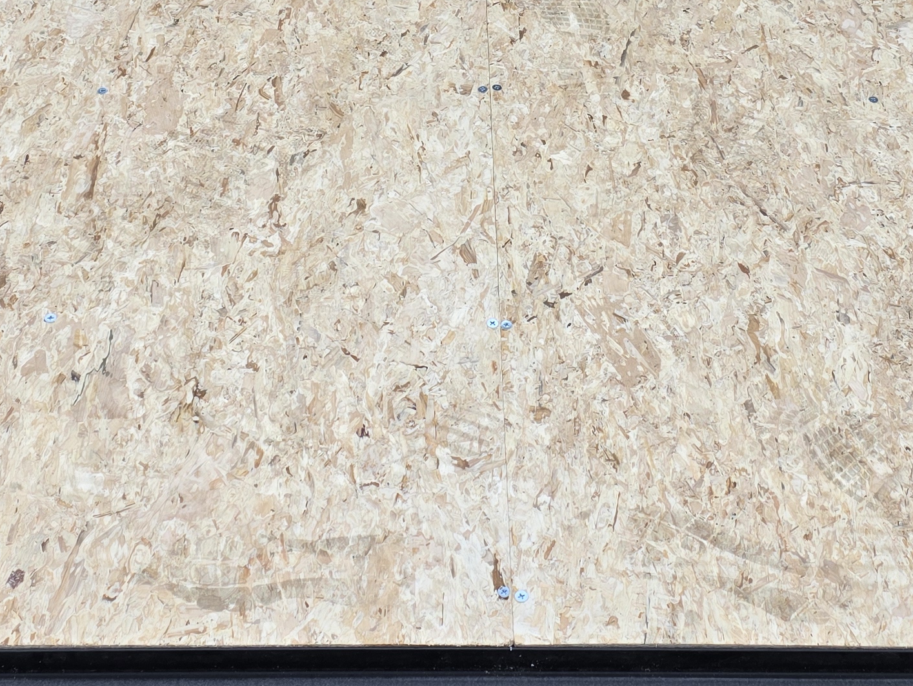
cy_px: -7
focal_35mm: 65
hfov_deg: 29.8
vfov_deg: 21.7
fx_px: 1715
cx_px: 465
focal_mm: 6.3
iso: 80
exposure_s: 1/5778
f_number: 1.7
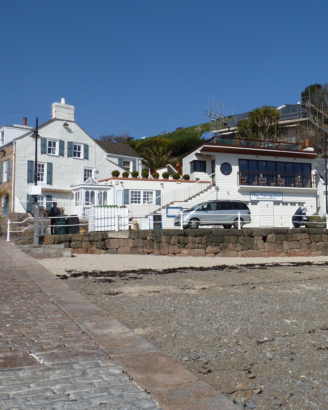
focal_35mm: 40
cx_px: 265
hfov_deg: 36.0
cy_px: 203
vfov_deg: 45.8
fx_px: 485
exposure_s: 1/640
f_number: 5.6
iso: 80
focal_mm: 4.7
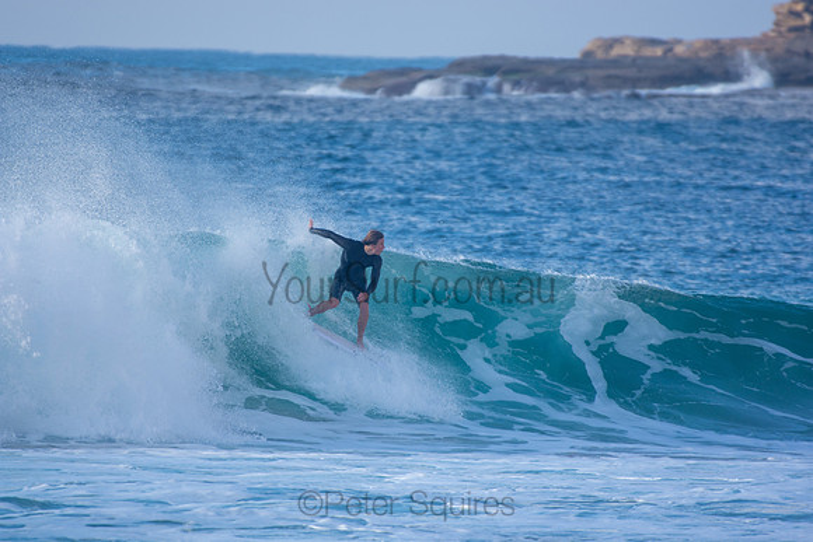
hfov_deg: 2.7
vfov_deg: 1.8
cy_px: 271
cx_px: 406
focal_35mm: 750
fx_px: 16941
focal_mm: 500
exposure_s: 1/640
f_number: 5.6
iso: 180
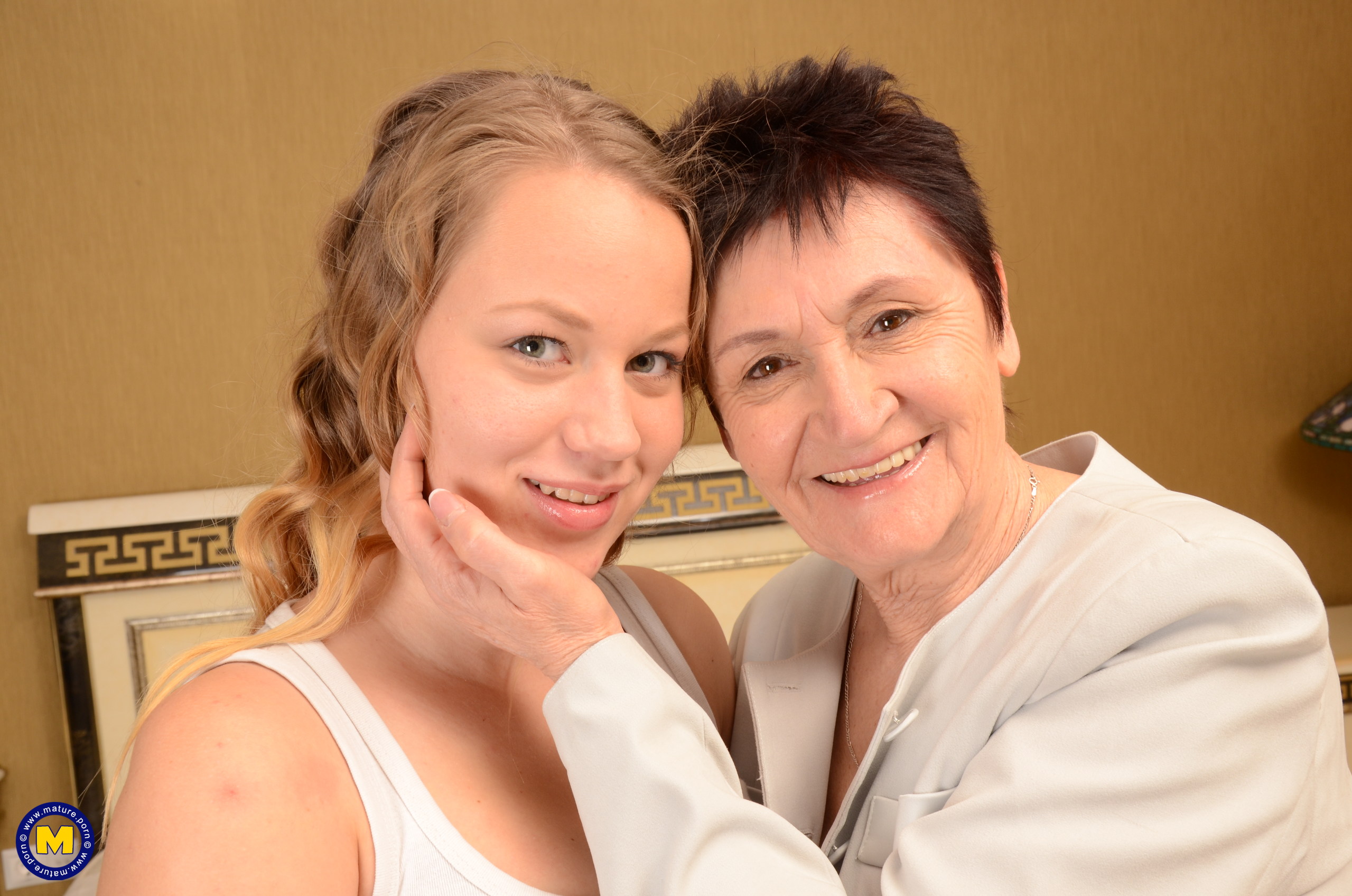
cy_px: 448
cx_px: 676
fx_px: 1462
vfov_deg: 34.1
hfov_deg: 49.6
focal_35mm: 39
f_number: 8
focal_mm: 26
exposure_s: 1/125
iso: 250
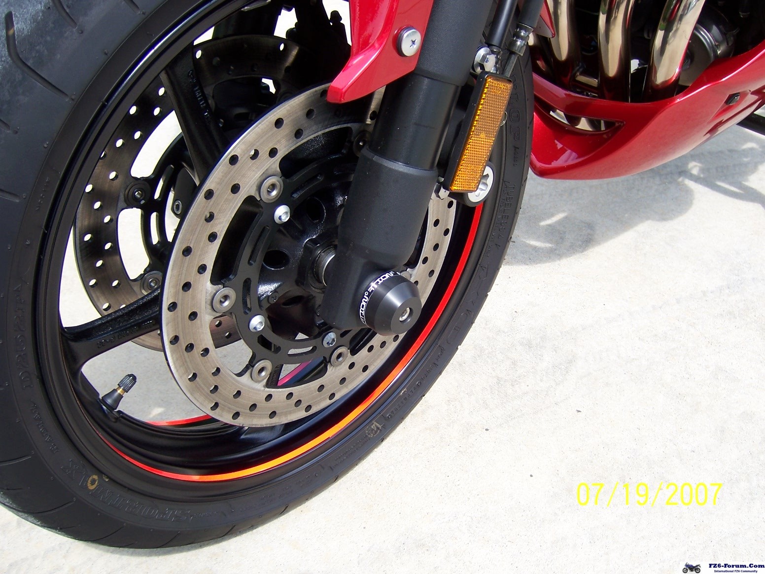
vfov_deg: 39.7
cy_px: 287
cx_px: 382
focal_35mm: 36
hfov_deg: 51.4
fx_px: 796
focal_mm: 6.2
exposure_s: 1/320
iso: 80
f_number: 2.8
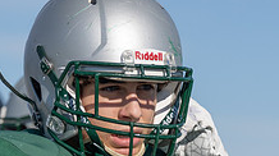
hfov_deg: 6.0
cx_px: 117
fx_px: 2653
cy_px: 257
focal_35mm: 359
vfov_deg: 3.4
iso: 100
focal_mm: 120
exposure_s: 1/3200
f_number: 2.8
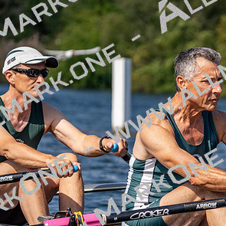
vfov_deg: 5.2
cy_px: 146
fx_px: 2467
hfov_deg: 5.2
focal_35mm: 334
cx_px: 201
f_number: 5.6
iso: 200
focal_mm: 200
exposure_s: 1/2000
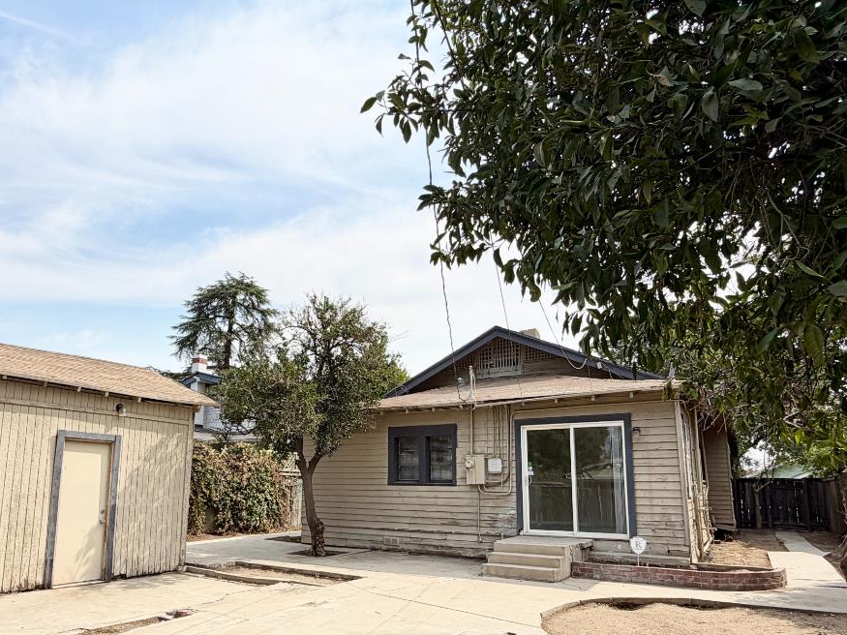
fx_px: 587
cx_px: 375
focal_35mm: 24
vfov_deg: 56.0
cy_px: 404
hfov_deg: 71.4
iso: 20
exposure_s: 1/888
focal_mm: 2.22
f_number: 2.2
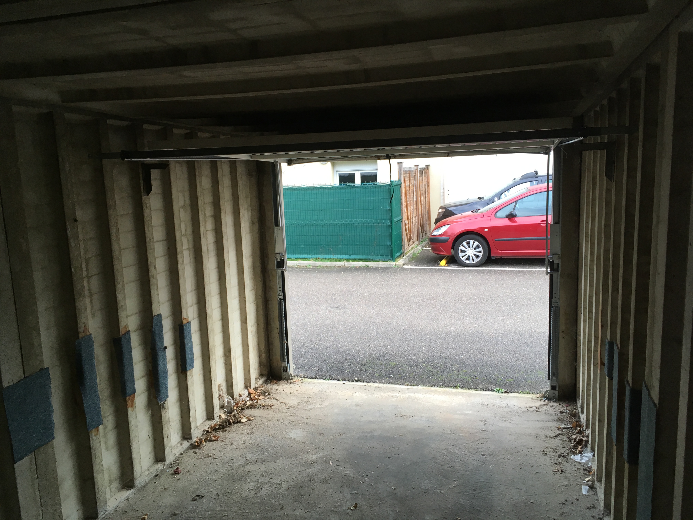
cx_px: 346
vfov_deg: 48.2
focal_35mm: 29
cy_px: 260
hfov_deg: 61.7
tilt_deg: -7.7
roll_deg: +2.5
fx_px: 581
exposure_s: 1/33
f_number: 2.2
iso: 25
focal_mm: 4.15
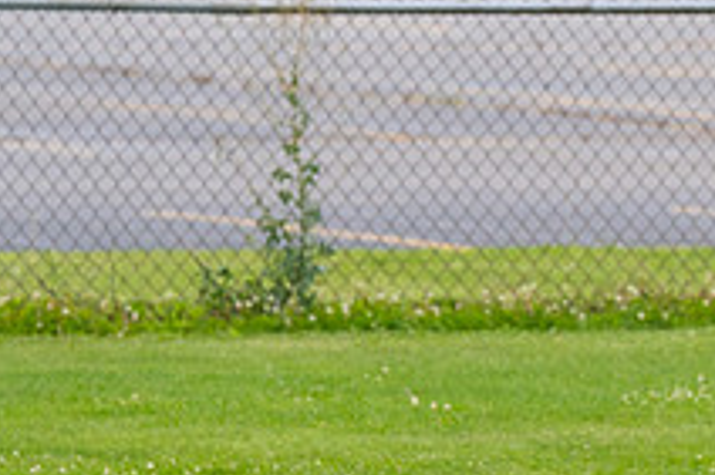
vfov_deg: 2.3
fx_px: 11788
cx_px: 948
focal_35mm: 594
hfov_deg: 3.5
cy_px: 296
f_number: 5.6
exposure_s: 1/1250
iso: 400
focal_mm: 145
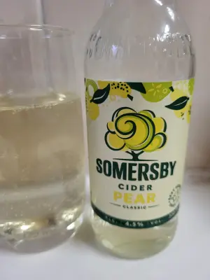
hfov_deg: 53.1
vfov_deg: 67.3
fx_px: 210
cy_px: 140
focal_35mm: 26
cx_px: 105
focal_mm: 5.4
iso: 320
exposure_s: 1/50
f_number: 1.8
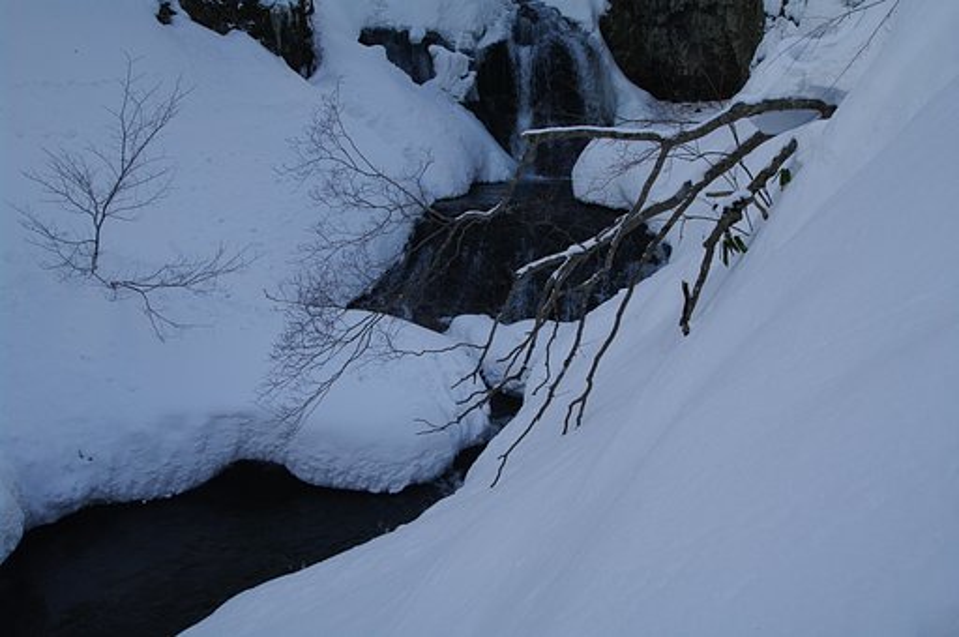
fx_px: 878
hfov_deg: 57.3
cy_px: 318
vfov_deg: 39.9
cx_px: 480
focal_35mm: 33
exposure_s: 1/125
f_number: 11
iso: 200
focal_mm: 21.88
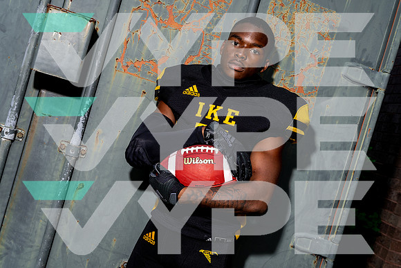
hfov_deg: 41.9
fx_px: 524
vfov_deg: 28.7
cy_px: 134
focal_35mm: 47
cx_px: 200
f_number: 8
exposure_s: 1/125
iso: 100
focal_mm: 47
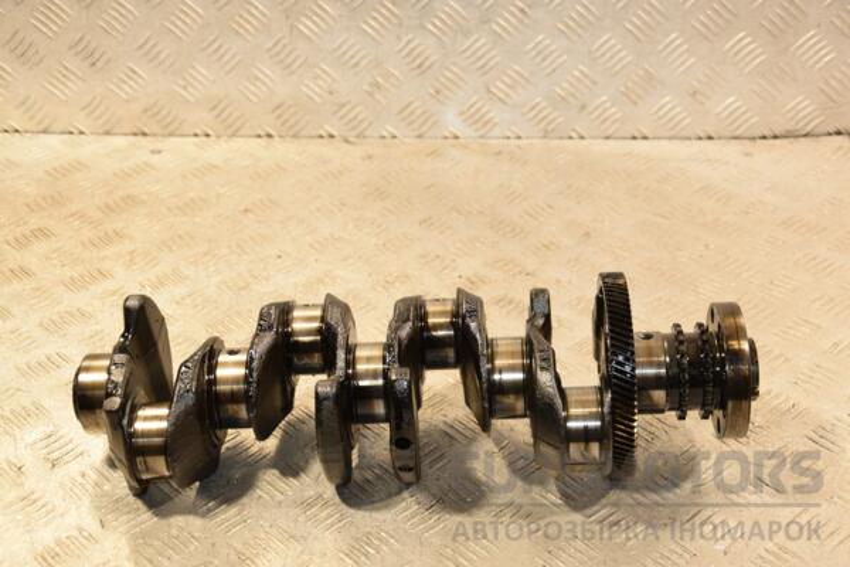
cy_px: 284
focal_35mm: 57
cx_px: 425
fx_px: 1346
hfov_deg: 35.1
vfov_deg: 23.8
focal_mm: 38
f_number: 5
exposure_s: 1/160
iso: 800
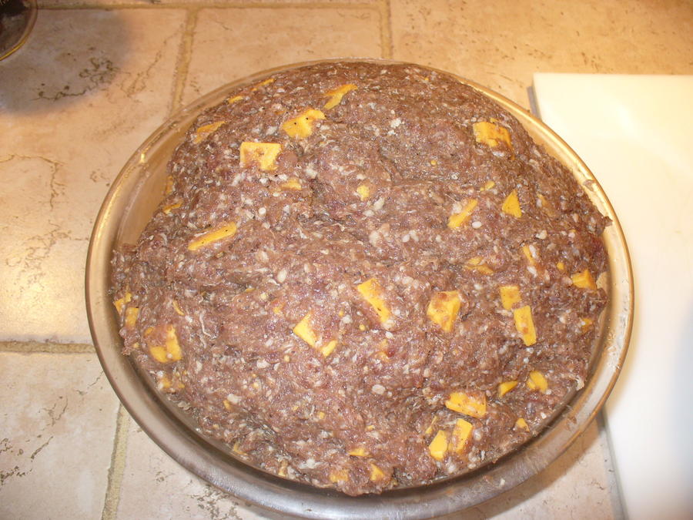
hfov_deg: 50.1
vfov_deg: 38.7
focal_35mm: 37
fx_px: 741
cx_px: 346
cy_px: 260
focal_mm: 6.1
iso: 100
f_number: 2.8
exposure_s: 1/30
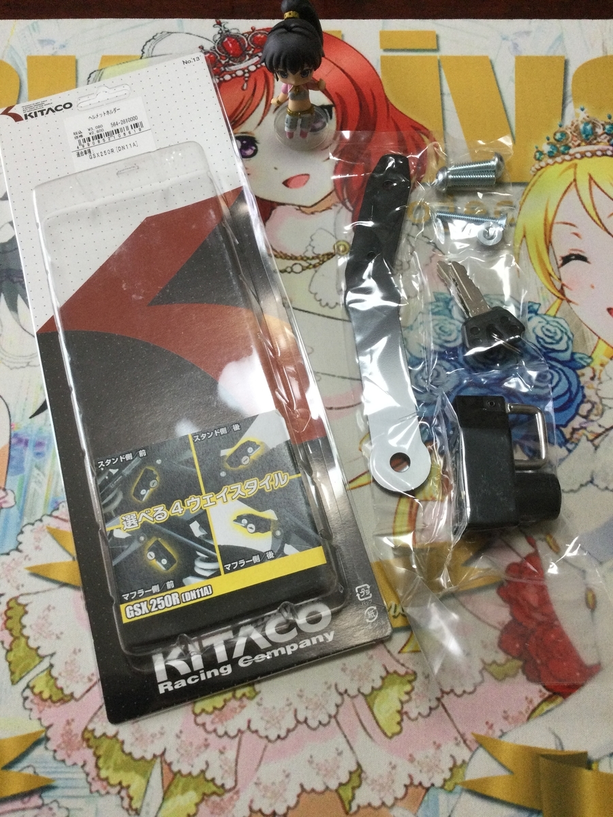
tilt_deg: -67.5
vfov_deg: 58.4
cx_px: 306
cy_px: 408
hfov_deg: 45.4
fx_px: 732
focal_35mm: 31
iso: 50
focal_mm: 3.3
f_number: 2.4
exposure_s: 1/30
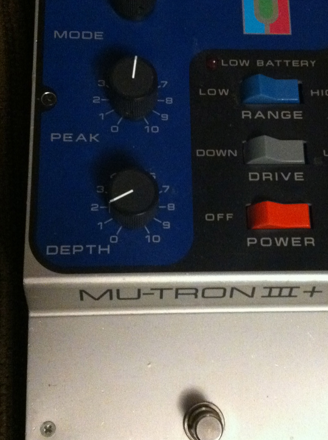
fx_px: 760
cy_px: 194
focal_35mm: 60
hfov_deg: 24.3
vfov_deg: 32.2
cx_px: 213
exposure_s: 1/15
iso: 1000
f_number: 2.8
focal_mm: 3.85
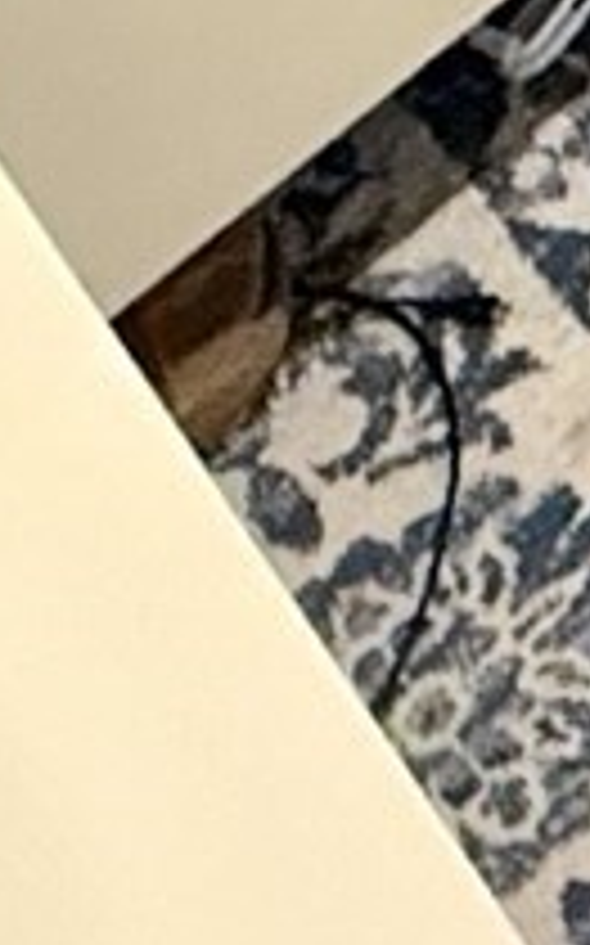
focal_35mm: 145
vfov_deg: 9.7
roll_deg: +1.6
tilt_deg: -22.4
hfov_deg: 7.4
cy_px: -2169
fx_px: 3736
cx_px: 2040
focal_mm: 2.22
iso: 640
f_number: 2.2
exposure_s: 1/60
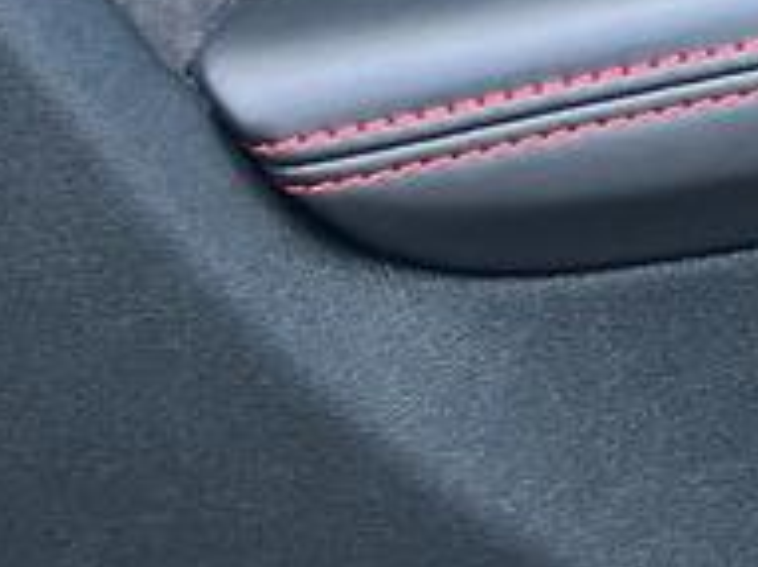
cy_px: -948
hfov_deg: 10.4
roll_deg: +0.0
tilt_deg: -5.4
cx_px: 1564
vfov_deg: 7.7
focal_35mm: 174
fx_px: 3808
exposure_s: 1/121
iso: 125
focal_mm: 5.7
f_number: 1.5
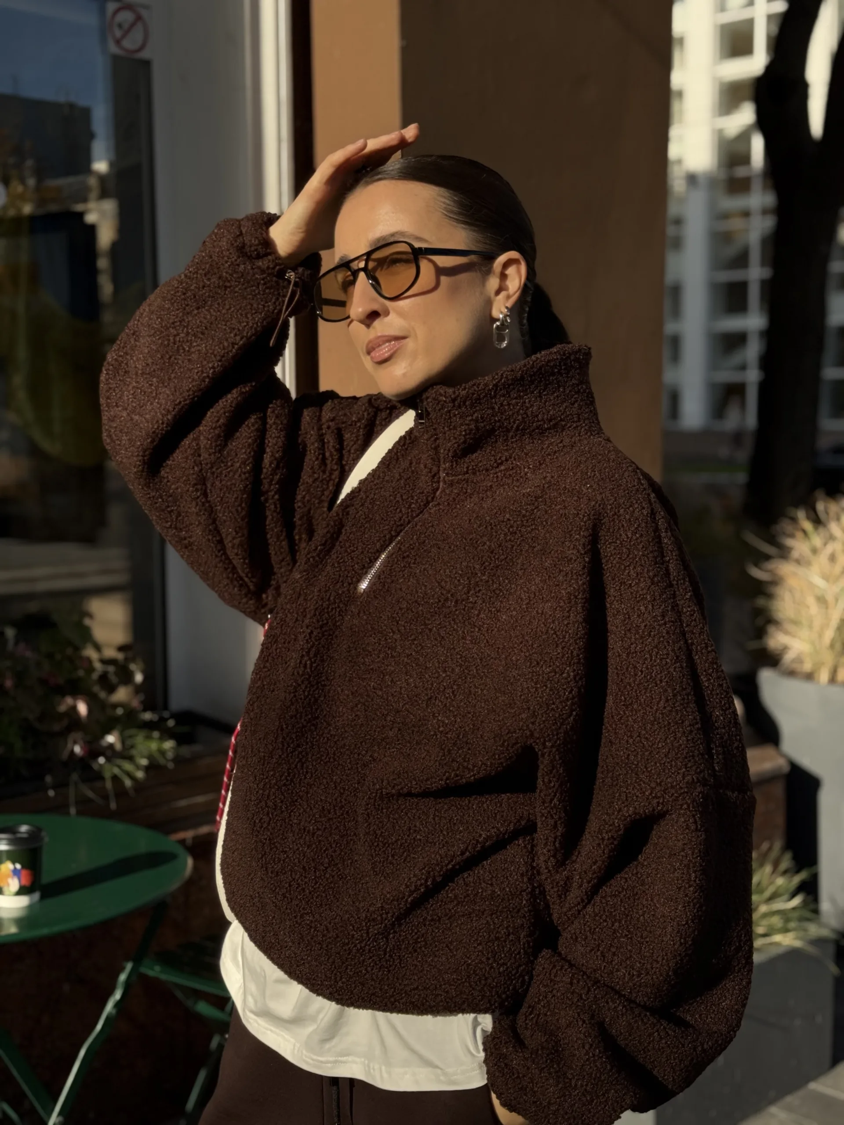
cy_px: 562
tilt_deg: -6.1
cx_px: 422
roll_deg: +0.1
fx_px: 1560
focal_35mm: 48
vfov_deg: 39.7
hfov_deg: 30.3
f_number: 1.78
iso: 100
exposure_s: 1/2033
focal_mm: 6.76
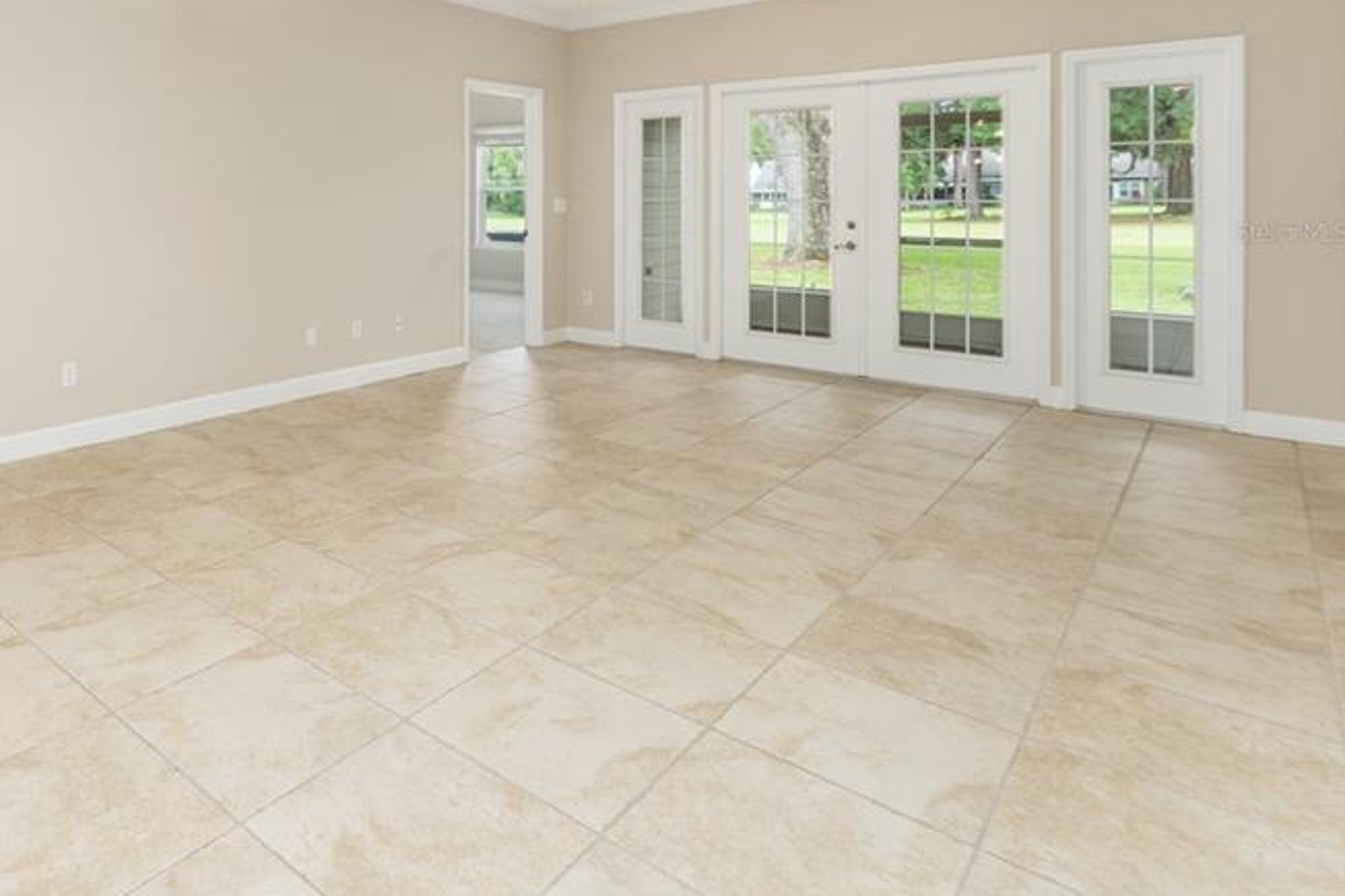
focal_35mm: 22
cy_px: 231
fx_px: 821
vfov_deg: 54.7
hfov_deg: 71.8
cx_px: 297
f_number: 7.1
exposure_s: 1/30
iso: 3200
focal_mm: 14
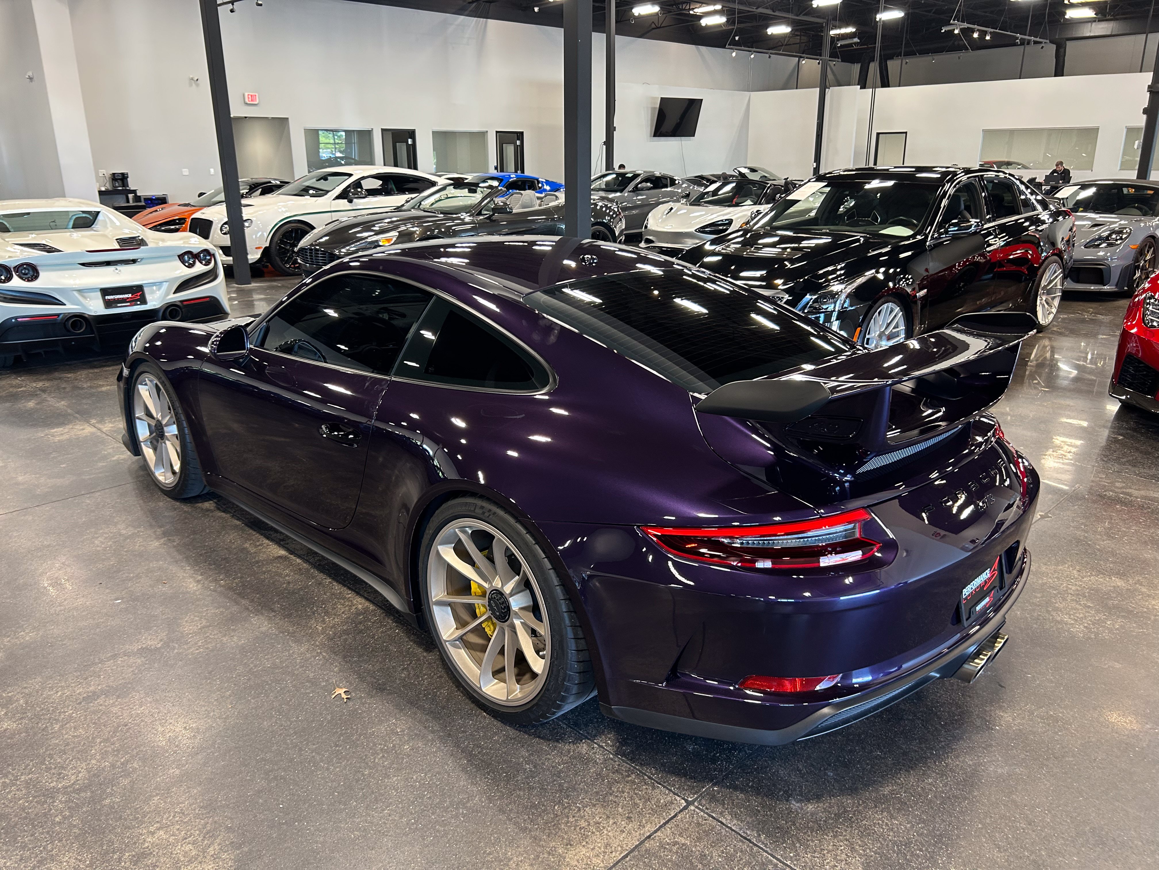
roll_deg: +1.1
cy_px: 435
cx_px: 580
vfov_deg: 53.1
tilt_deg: -17.3
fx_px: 871
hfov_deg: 67.3
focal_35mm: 26
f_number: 1.5
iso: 125
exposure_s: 1/60
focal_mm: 5.7
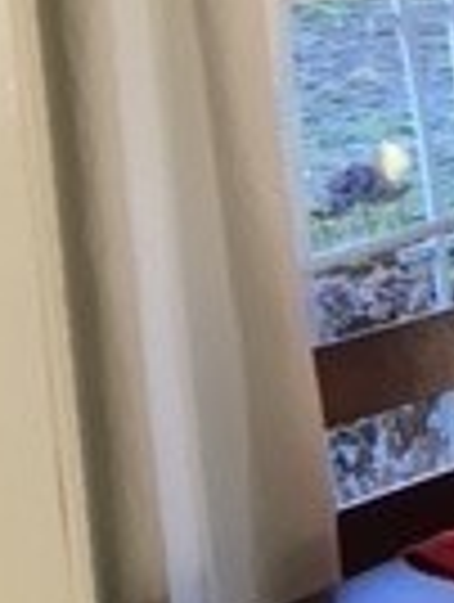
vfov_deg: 13.6
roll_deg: +2.7
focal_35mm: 138
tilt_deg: -5.4
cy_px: -234
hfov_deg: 9.6
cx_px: 1065
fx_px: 2406
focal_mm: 4.15
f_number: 2.2
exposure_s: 1/30
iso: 32
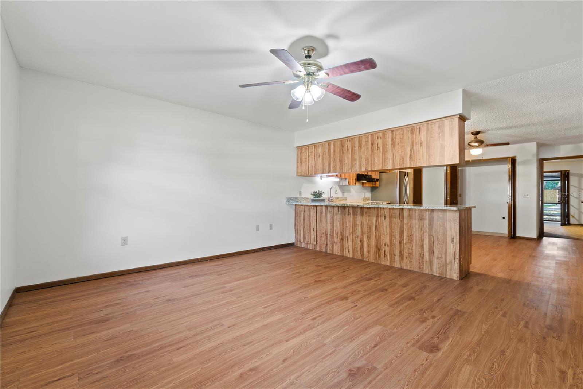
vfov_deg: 77.3
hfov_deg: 100.4
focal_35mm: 15
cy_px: 194
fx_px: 243
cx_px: 292
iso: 200
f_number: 9
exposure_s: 2
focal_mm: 10
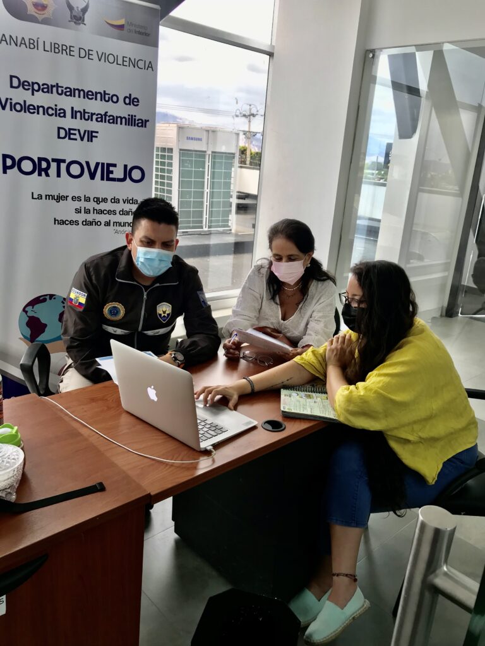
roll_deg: -3.8
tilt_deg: -15.4
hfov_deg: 49.7
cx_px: 242
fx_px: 523
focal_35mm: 28
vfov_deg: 63.4
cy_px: 323
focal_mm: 3.99
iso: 20
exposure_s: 1/60
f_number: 1.8
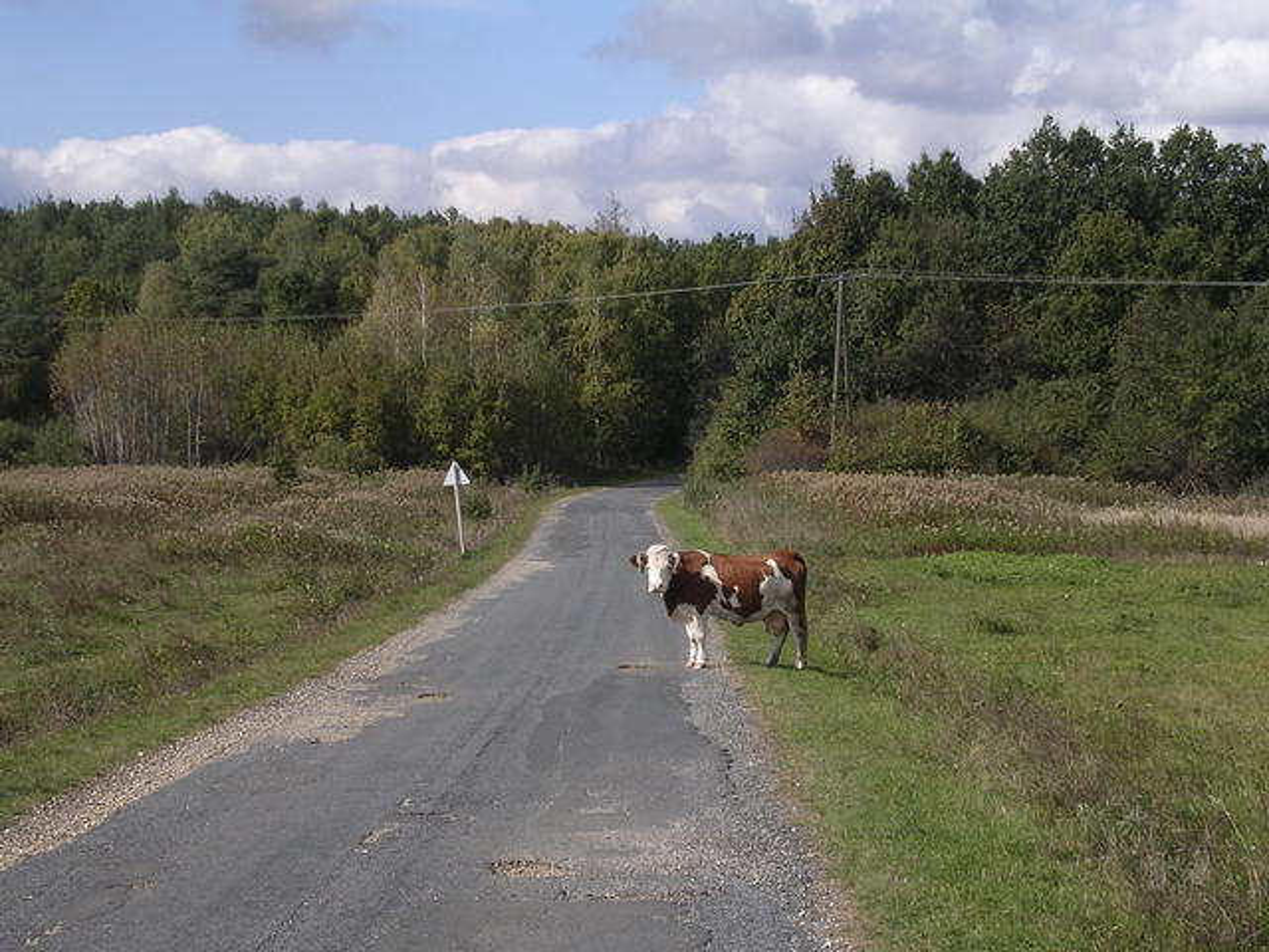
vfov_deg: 21.9
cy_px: 476
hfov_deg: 29.0
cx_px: 634
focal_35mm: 67
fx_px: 2456
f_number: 3.6
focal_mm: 10.2
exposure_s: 1/709
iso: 100
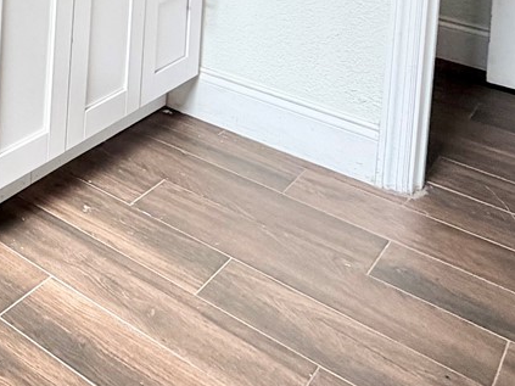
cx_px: -113
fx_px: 788
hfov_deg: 30.4
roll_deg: -2.9
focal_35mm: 53
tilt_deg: -2.7
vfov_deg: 22.0
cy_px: -218
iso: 40
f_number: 2.2
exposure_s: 1/120
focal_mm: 2.22
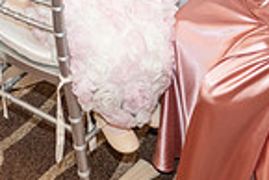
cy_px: -157
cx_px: 115
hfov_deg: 21.2
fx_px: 718
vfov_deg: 12.8
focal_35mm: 96
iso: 800
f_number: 3.5
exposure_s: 1/125
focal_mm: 24
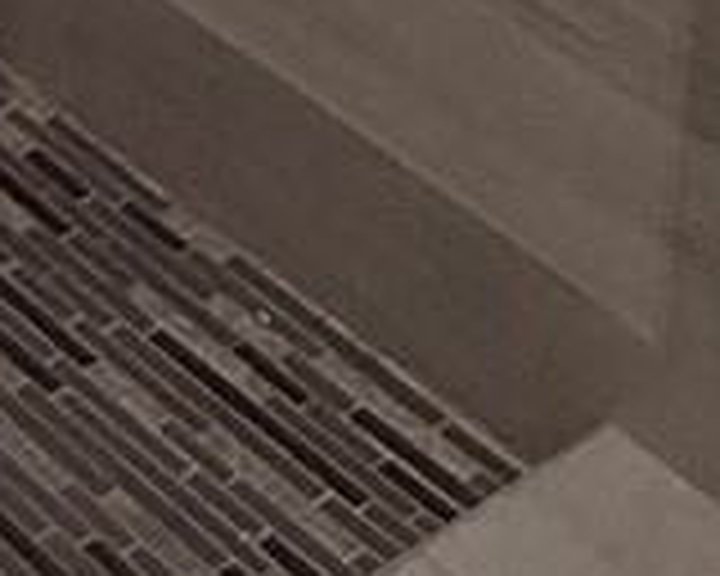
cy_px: -1454
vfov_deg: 8.3
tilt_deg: -7.8
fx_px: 2919
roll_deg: -0.1
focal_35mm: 137
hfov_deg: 12.0
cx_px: -846
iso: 160
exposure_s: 1/120
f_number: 2.2
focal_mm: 2.22
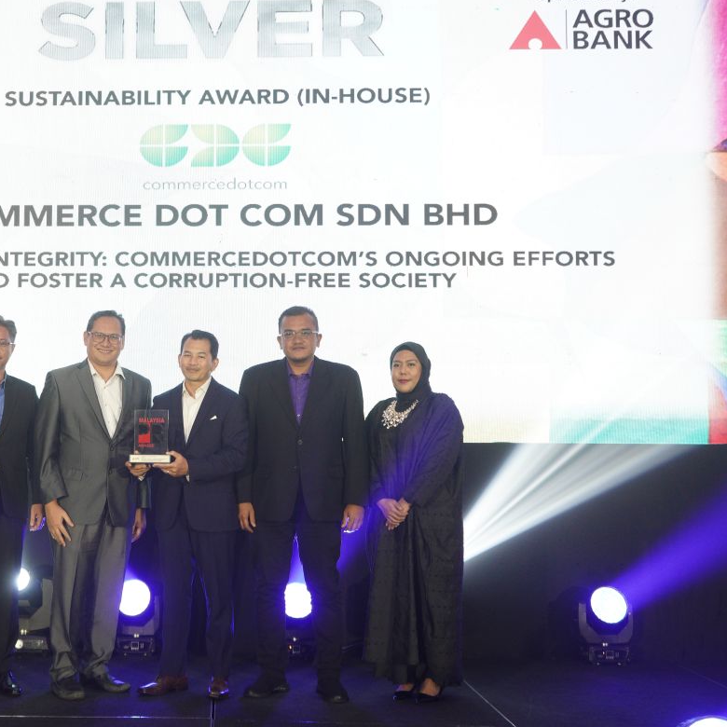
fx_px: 1188
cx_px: 150
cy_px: 381
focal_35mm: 50
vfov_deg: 34.0
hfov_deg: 33.1
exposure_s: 1/125
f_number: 4
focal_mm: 37
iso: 1600
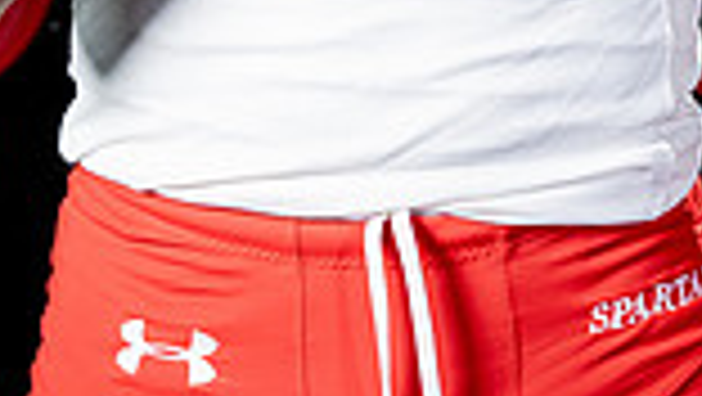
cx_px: 270
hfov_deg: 13.7
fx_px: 2924
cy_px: -526
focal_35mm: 157
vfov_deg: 7.3
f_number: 9
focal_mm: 52
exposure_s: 1/250
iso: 640
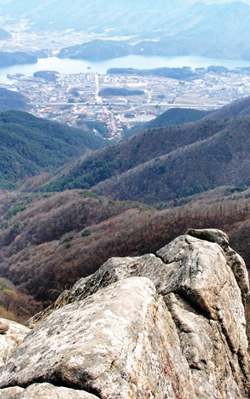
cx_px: 200
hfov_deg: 25.4
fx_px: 544
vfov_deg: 40.2
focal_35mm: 50
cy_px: 173
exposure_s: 1/160
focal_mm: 18
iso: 200
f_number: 10
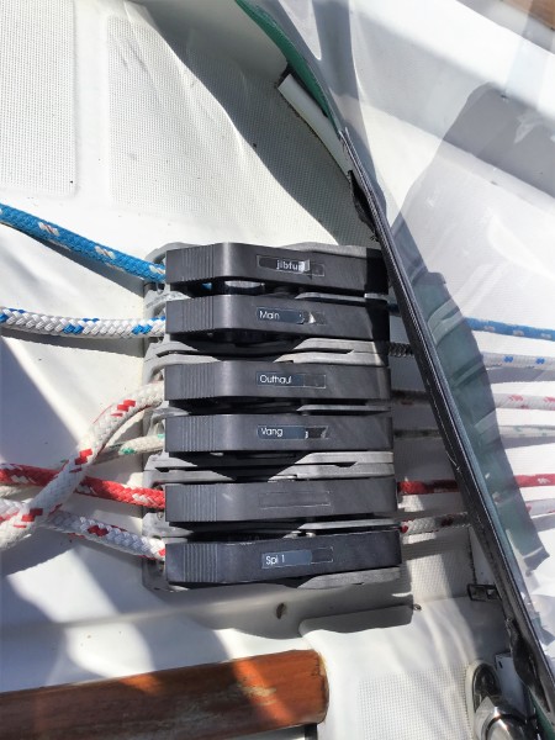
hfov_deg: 45.4
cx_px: 278
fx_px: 663
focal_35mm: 31
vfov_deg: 58.4
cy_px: 370
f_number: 2.4
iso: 25
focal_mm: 3.3
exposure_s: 1/2146
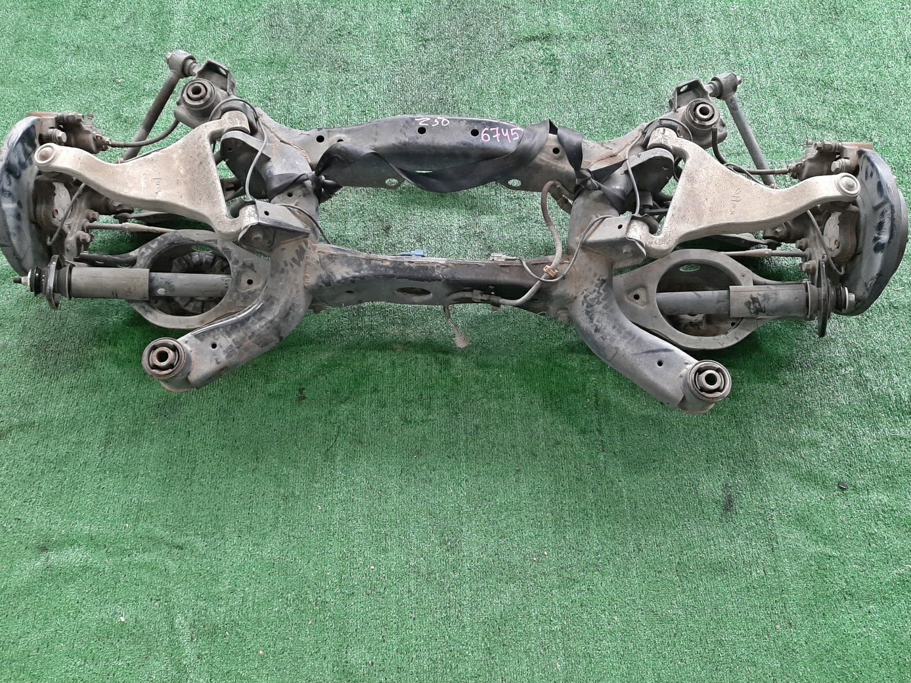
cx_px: 450
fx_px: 711
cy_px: 331
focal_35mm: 27
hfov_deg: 65.3
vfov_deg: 51.3
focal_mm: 3.93
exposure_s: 1/50
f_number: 1.7
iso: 144
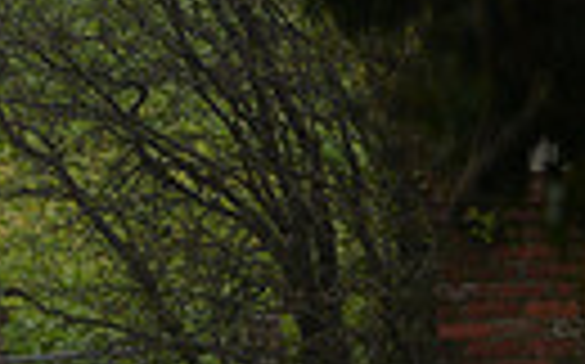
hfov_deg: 2.3
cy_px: -76
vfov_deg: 1.4
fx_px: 14528
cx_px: -639
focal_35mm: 912
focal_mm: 200
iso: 1600
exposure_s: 1/800
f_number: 4.5
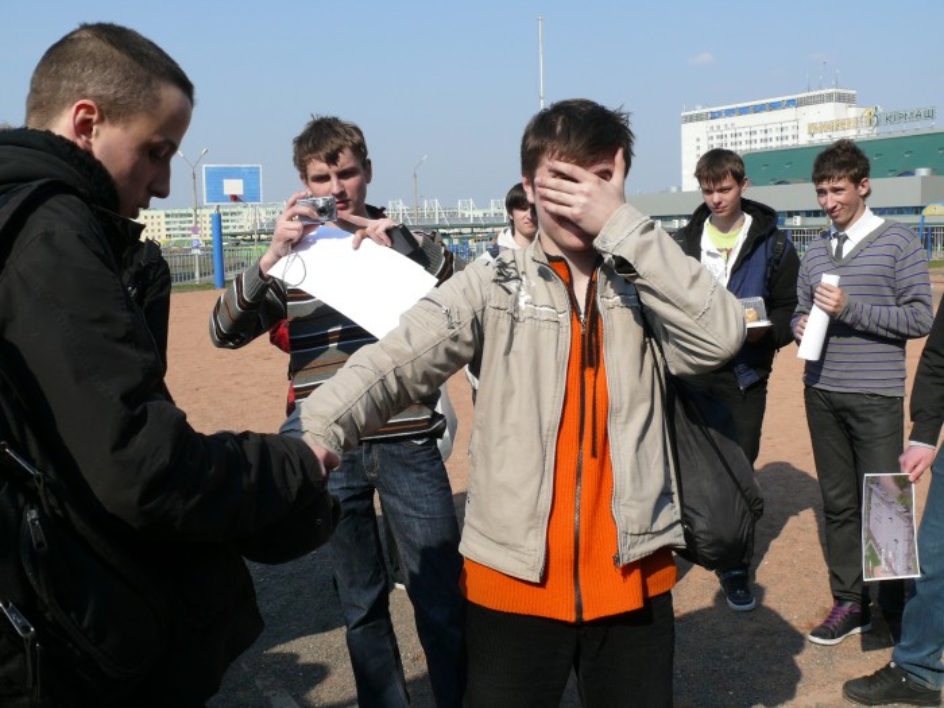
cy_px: 354
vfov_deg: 40.7
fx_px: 954
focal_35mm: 35
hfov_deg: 52.6
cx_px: 472
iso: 100
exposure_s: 1/400
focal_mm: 7.4
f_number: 6.3
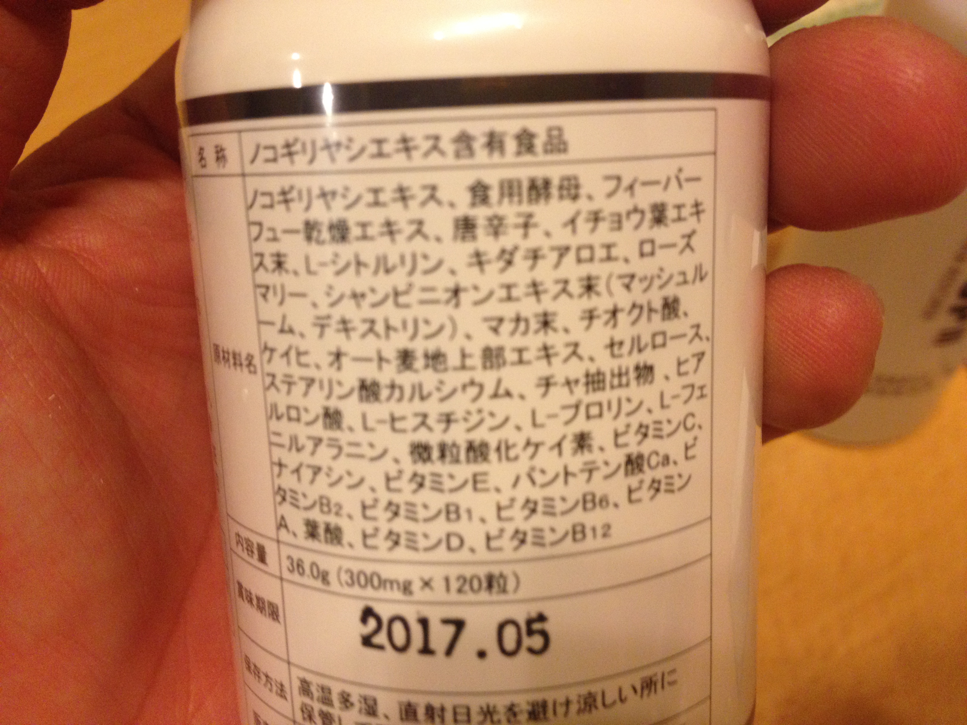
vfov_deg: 40.7
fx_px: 978
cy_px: 362
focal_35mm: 35
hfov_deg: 52.6
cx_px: 484
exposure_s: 1/20
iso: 200
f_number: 2.4
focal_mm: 4.28
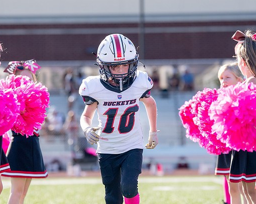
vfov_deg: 8.1
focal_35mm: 191
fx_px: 1447
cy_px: 100
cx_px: 135
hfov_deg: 10.1
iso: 320
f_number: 2.8
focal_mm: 124
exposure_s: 1/3200
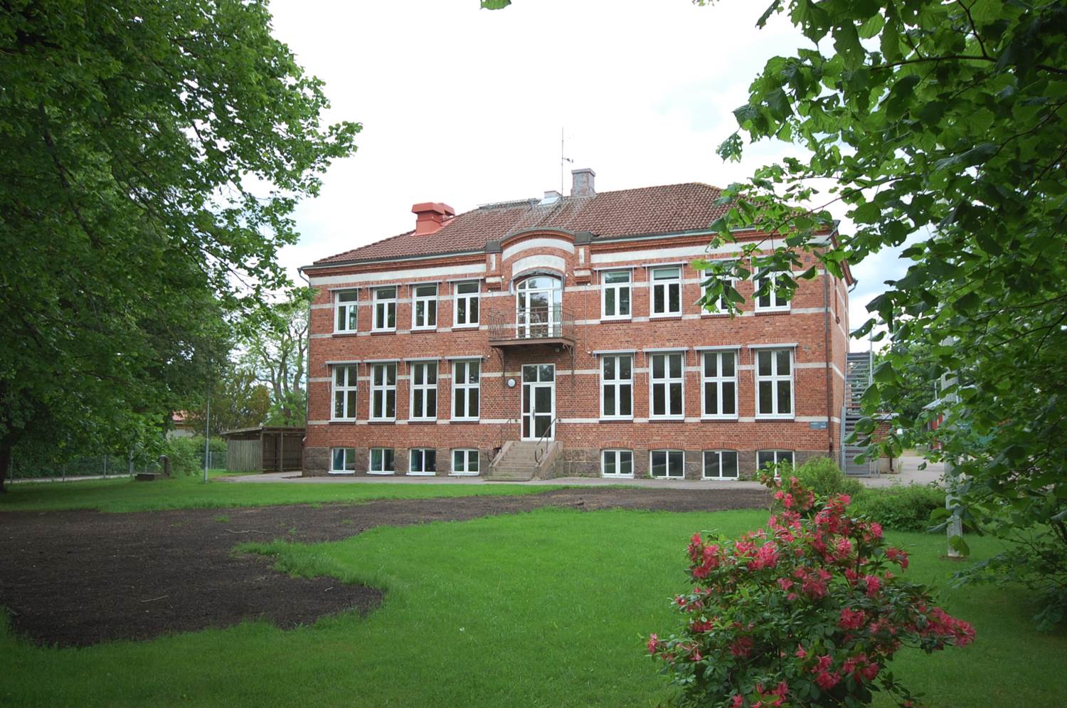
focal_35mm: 30
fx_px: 888
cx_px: 534
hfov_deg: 62.0
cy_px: 354
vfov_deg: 43.5
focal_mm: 20
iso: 200
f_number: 7.1
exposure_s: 1/200
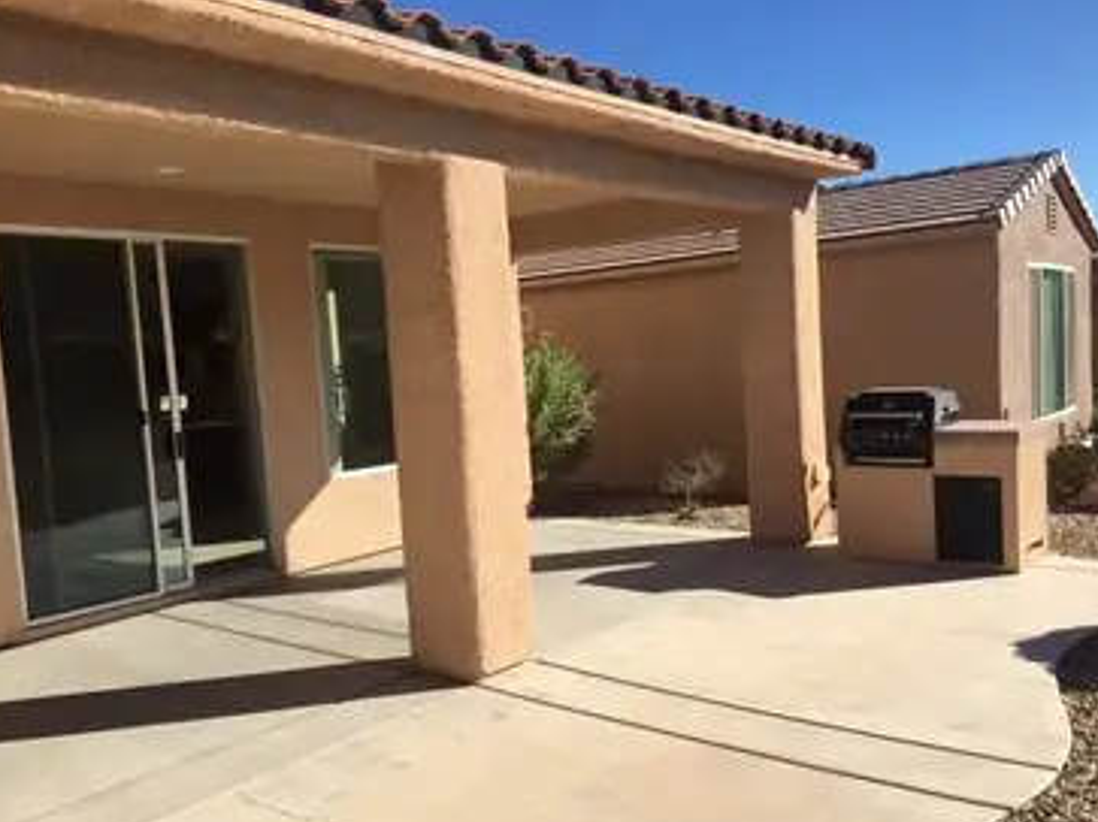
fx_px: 1015
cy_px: 450
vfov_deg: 44.1
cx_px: 572
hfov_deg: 56.8
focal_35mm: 32
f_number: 2.2
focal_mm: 4.15
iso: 25
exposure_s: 1/1479
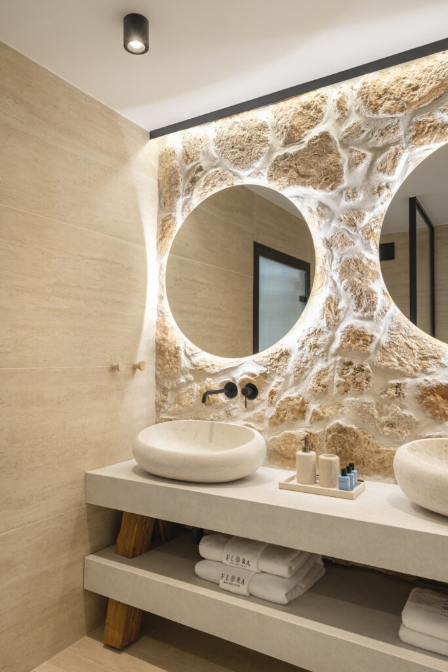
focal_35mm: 25
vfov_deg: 71.5
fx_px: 466
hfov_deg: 51.3
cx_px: 224
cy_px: 336
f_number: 9
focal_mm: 25
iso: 200
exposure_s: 1/15
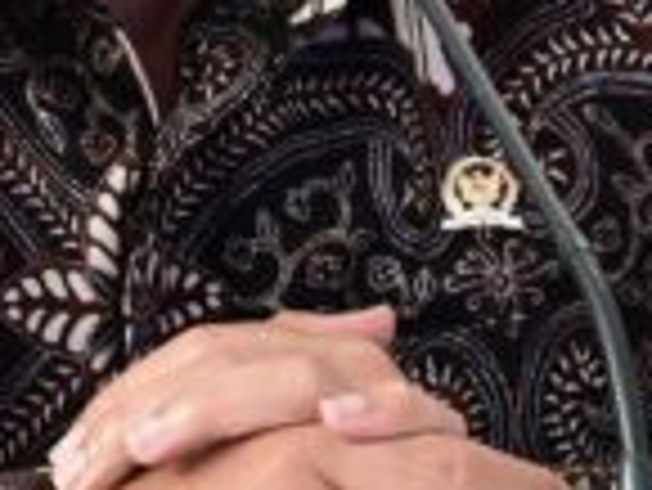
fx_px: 19190
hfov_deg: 1.9
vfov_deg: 1.5
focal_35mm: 1018
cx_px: 108
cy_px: -196
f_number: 6.3
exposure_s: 1/125
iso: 5000
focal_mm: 200
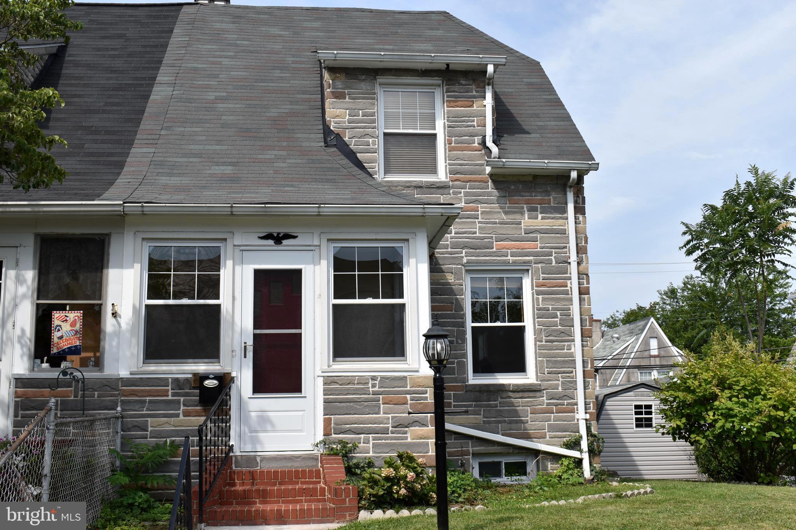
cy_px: 265
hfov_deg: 51.3
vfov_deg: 35.5
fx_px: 829
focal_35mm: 38
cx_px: 398
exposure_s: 1/250
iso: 100
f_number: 8
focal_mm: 25
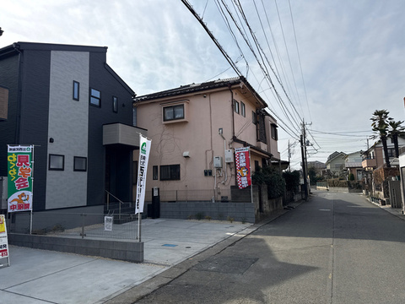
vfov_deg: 56.8
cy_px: 152
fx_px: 281
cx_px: 202
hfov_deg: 71.6
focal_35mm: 24
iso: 80
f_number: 1.78
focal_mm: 6.76
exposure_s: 1/8130
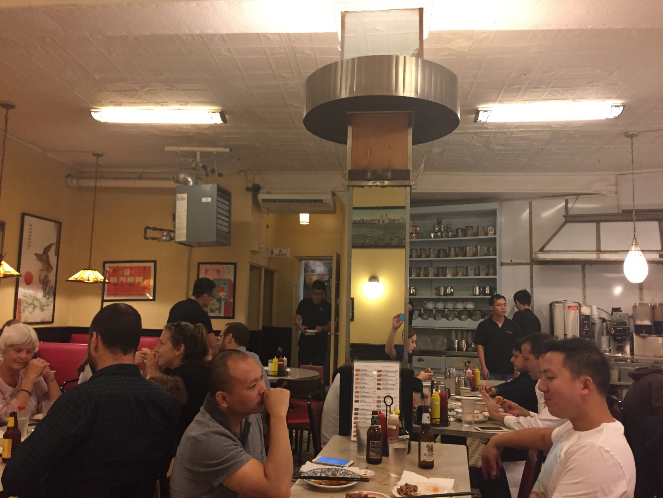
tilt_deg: +6.2
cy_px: 249
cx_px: 332
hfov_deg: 61.7
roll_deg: -1.4
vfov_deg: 48.2
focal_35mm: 29
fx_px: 555
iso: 200
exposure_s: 1/30
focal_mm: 4.15
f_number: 2.2
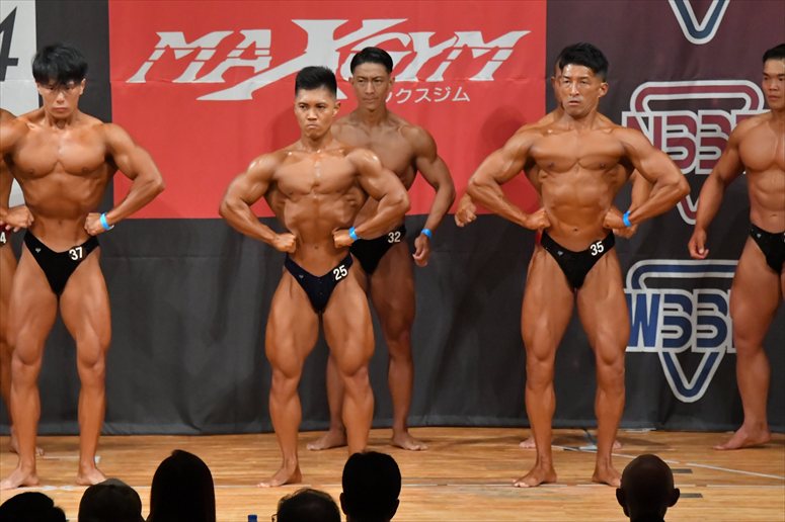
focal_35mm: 270
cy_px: 261
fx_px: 5885
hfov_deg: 7.6
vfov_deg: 5.1
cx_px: 392
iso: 10000
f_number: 5.6
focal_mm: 180
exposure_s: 1/400
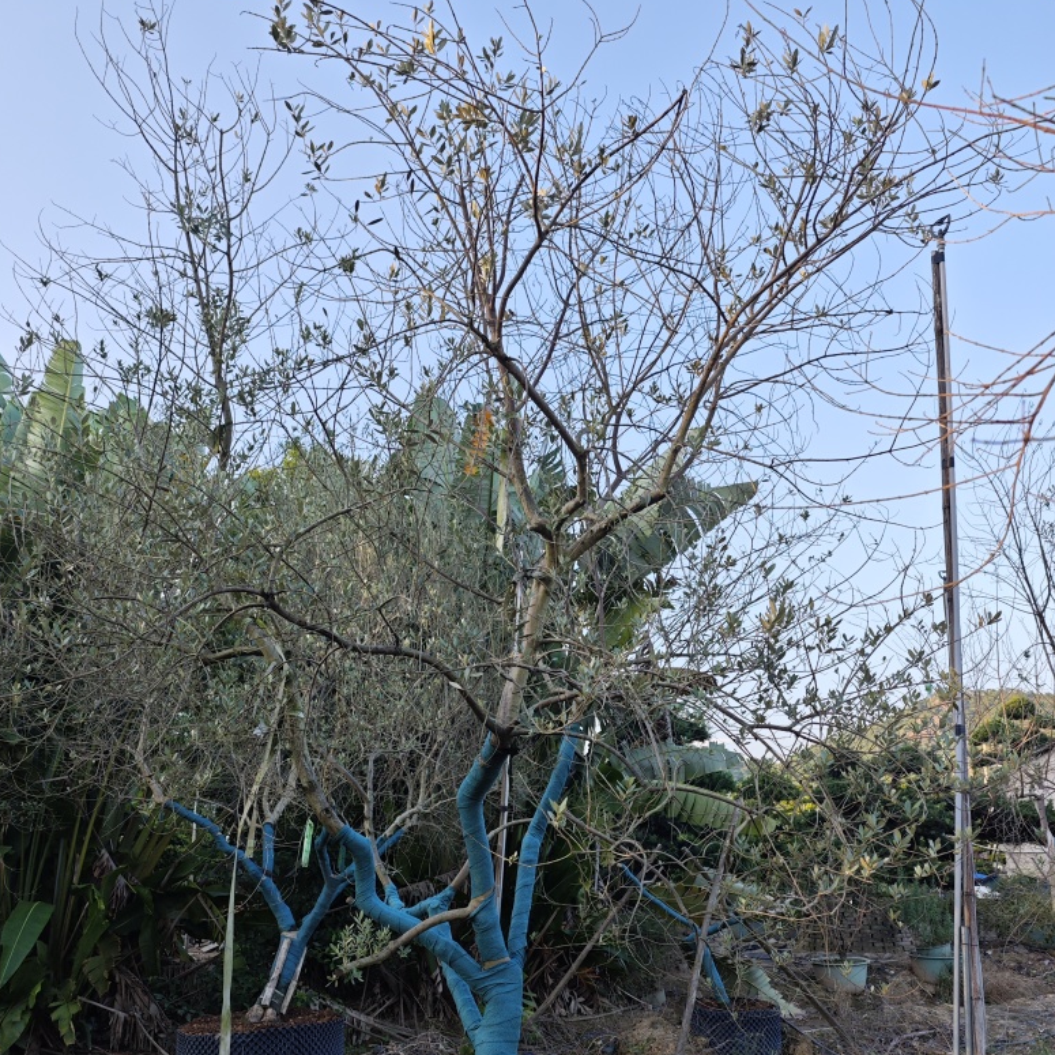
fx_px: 965
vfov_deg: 56.6
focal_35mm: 28
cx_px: 513
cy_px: 665
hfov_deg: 57.3
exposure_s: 1/462
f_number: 1.6
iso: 50
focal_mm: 6.55
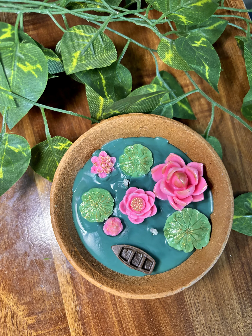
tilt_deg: -81.2
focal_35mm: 26
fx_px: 252
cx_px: 126
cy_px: 168
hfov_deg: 53.1
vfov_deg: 67.3
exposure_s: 1/50
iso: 400
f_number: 1.6
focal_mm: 5.96
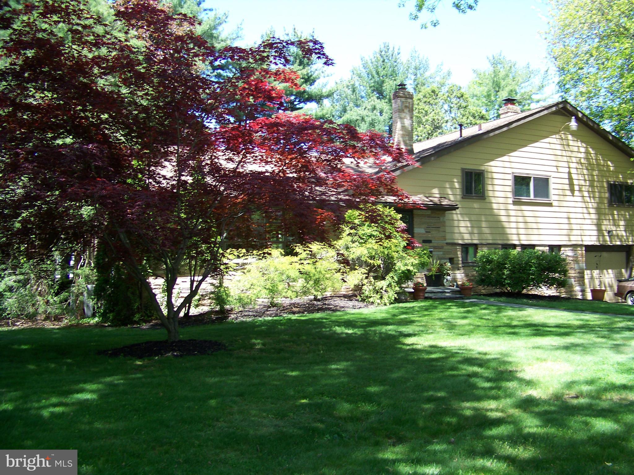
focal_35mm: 36
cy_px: 238
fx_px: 659
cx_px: 317
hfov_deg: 51.4
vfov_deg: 39.7
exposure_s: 1/125
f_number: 2.8
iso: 64
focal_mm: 5.85
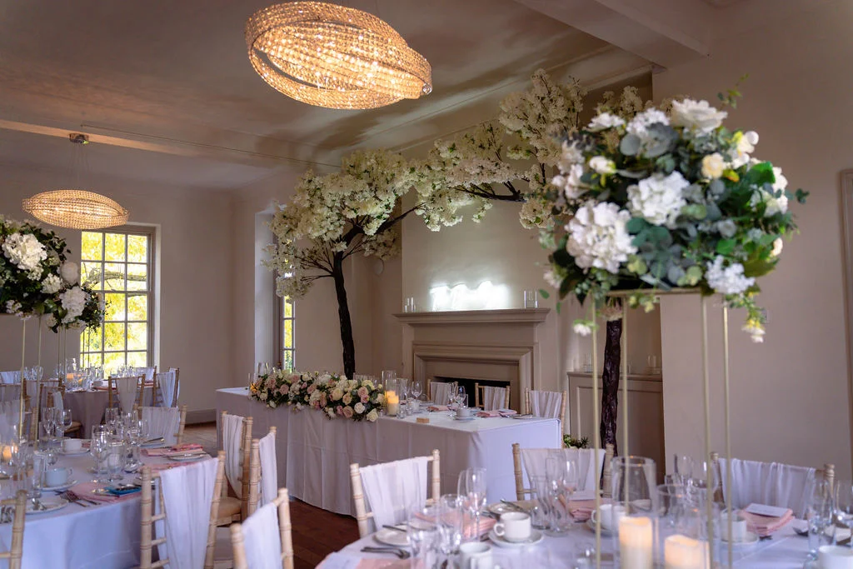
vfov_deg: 46.4
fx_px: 663
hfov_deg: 65.5
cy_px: 284
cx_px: 426
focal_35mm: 28
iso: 400
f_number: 2.8
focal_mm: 28
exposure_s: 1/250
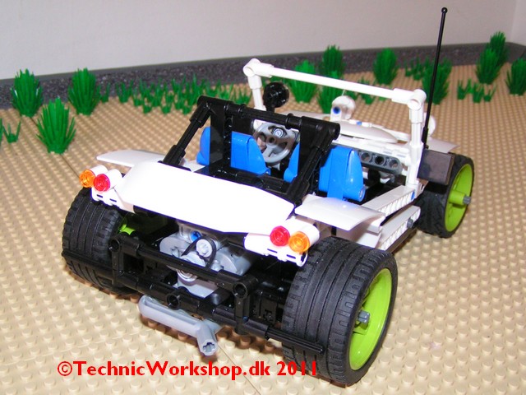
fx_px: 577
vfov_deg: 37.7
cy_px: 198
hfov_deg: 49.0
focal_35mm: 38
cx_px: 263
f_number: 2.8
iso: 200
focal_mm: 5.8
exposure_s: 1/40
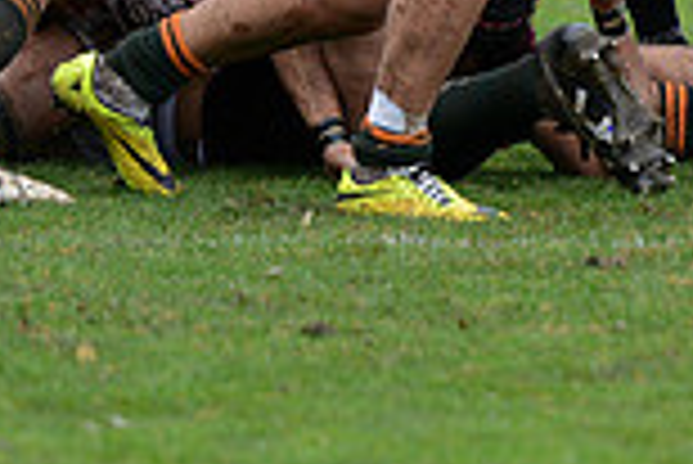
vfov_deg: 1.4
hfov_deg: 2.0
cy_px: -322
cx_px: 598
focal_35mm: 1019
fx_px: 19634
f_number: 4
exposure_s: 1/500
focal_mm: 270
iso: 1250
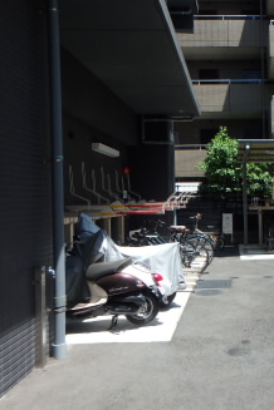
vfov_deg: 61.9
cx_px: 274
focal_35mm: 30
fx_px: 342
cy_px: 206
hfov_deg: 38.7
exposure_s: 1/640
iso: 125
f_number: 3.5
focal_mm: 3.7
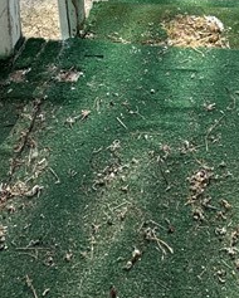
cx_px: 231
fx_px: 521
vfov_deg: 21.5
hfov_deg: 24.8
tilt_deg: -12.9
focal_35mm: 59
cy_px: -231
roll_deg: +0.1
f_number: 2.2
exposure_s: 1/956
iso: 50
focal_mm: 2.22
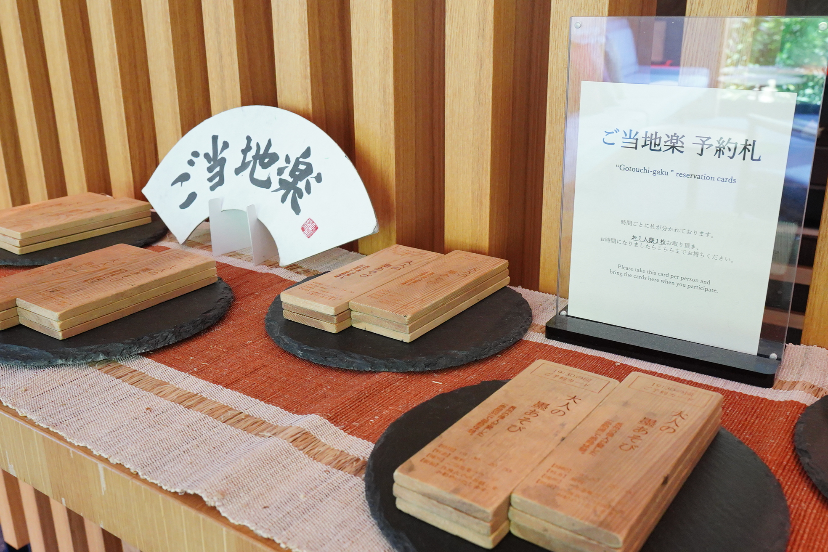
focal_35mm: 33
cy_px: 276
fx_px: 759
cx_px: 414
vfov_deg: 40.0
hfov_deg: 57.2
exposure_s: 1/40
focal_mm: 22
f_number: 9
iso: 3200
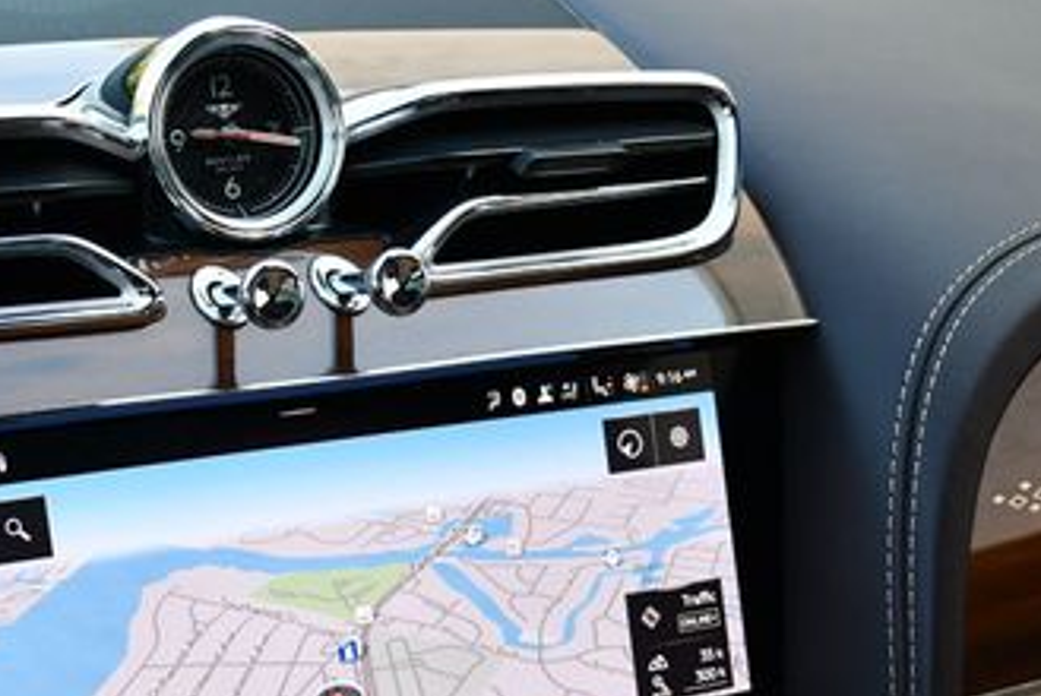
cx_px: 269
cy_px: 639
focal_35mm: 70
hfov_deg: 28.4
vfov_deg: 19.1
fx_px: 2026
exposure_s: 1/250
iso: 450
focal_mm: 18
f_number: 3.5
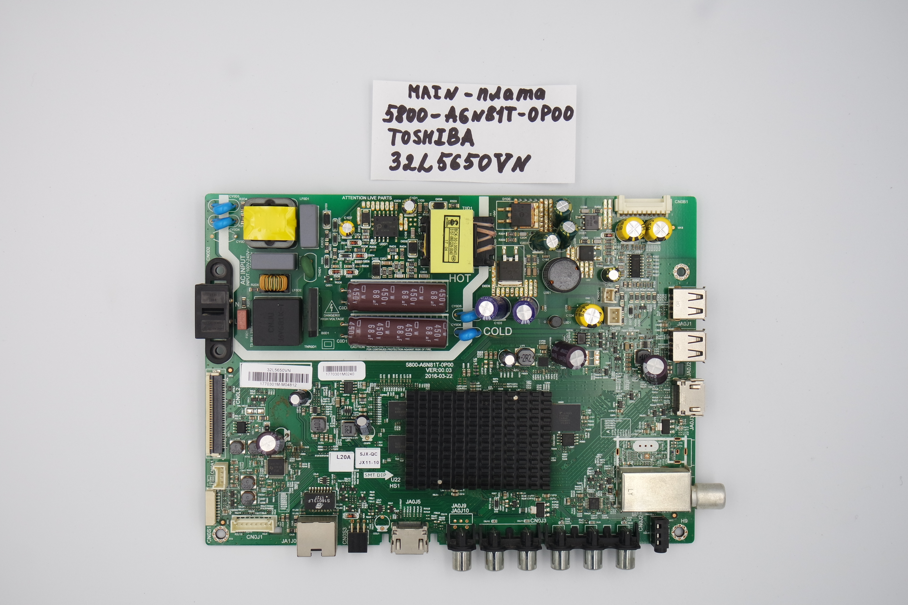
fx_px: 1135
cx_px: 454
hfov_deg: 43.6
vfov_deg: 29.9
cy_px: 302
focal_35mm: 45
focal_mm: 17
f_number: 5
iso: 160
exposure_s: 1/125
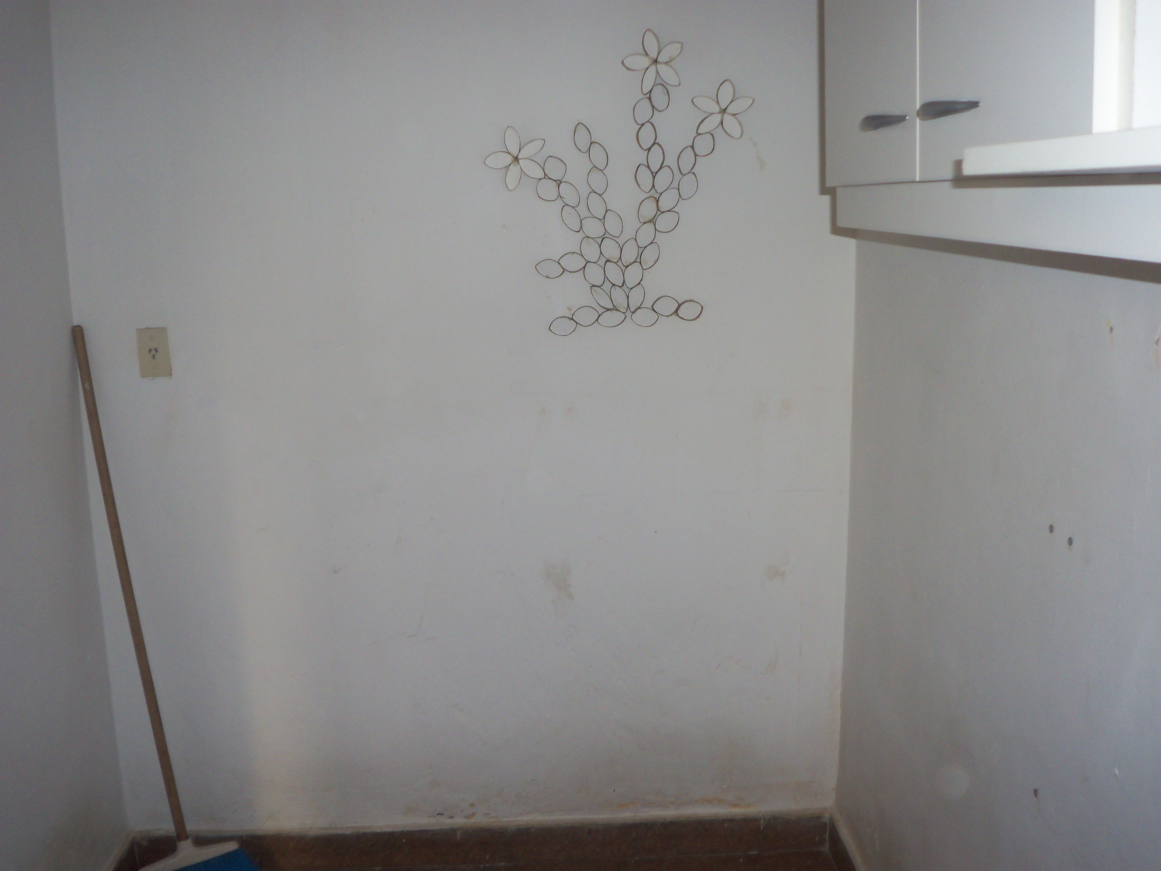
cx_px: 580
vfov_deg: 41.8
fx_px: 1140
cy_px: 436
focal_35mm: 34
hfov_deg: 54.0
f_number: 2.9
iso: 100
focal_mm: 5.7
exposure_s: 1/30
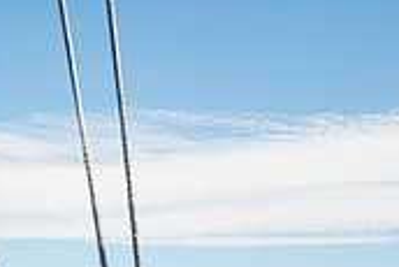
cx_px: -60
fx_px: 1009
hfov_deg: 21.0
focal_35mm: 91
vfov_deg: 13.9
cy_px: 426
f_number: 5
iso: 320
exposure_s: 1/2000
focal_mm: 25
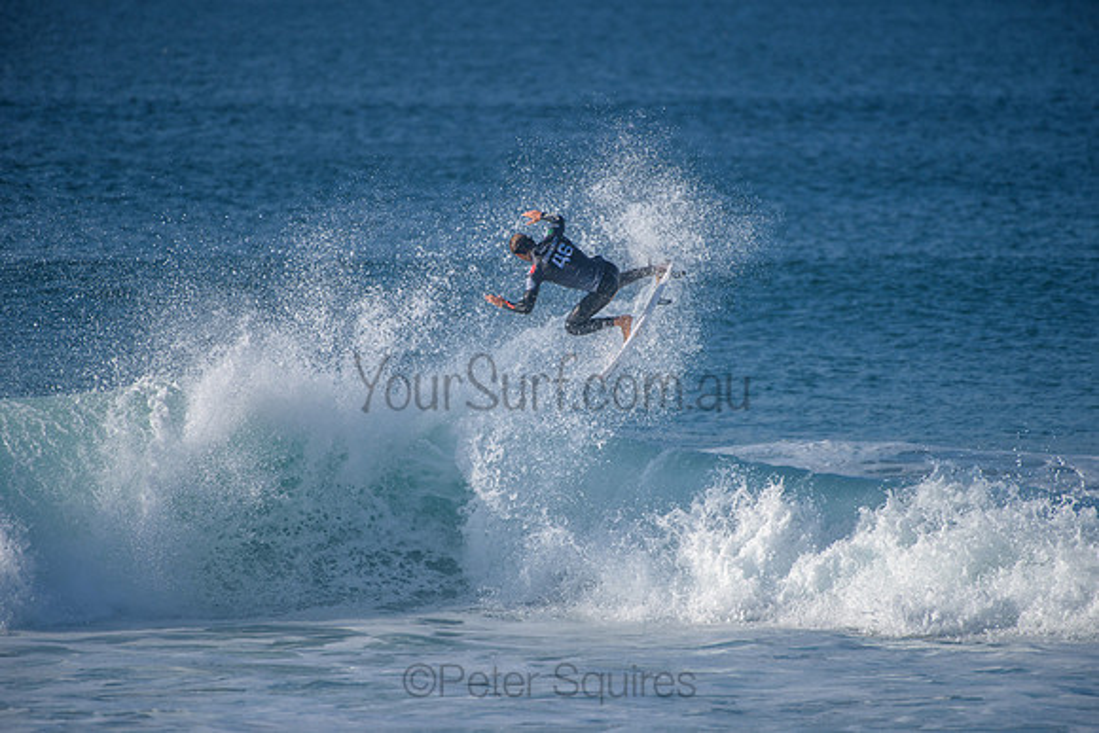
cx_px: 550
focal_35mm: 515
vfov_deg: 2.7
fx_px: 15720
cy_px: 366
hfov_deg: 4.0
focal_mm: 500
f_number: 5.6
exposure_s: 1/2000
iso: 220
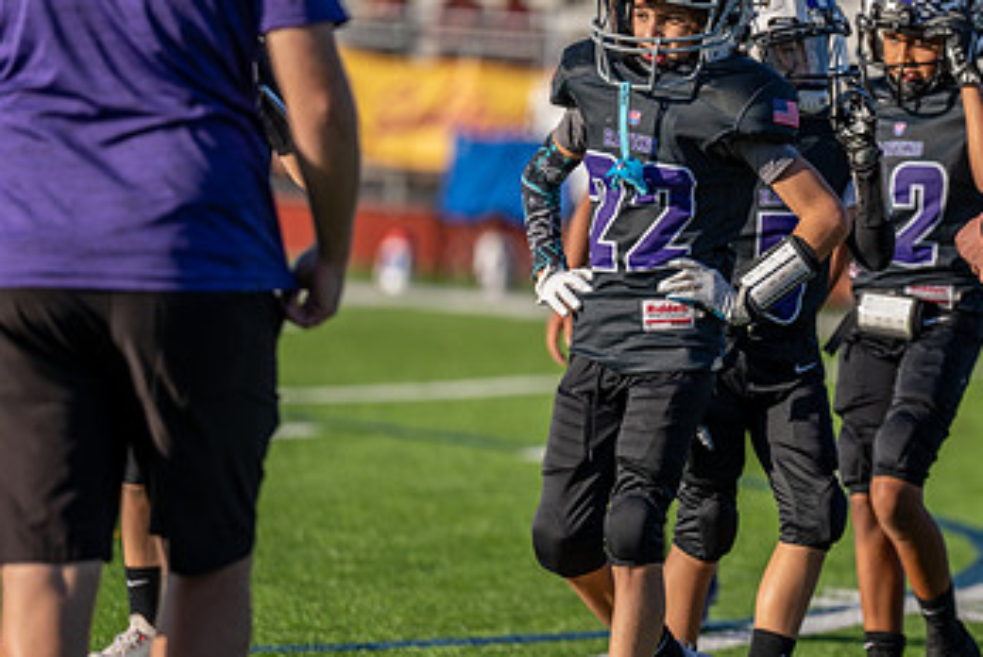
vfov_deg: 4.1
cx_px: 807
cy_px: 293
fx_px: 9127
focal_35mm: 334
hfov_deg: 6.2
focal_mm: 200
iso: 100
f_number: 2.8
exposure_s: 1/1250
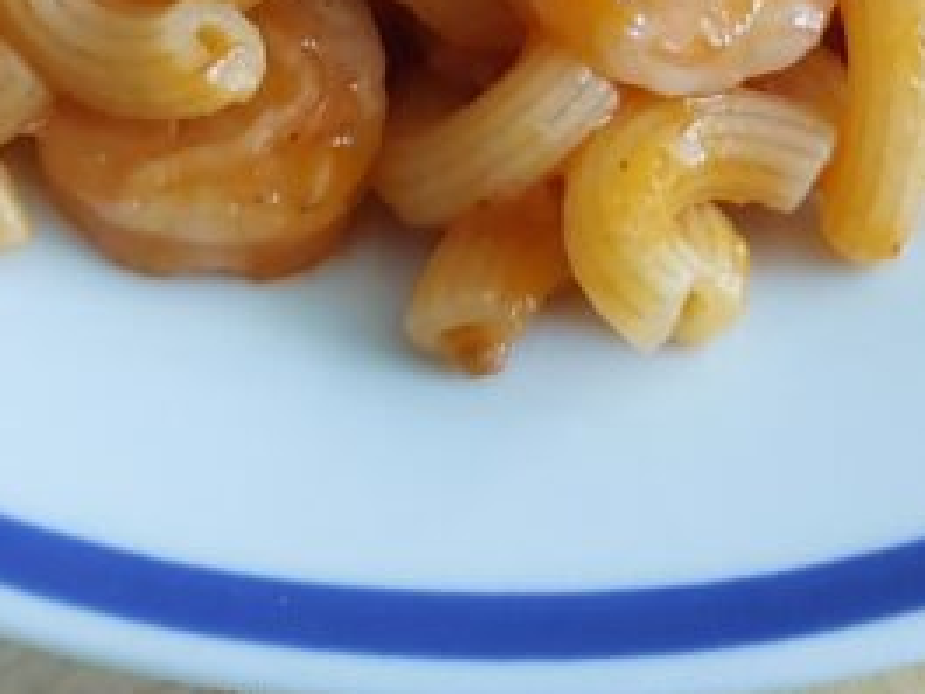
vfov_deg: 13.6
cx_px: 526
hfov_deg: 20.2
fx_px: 2592
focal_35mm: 97
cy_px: -582
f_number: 1.8
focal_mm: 5.23
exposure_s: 1/100
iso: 250
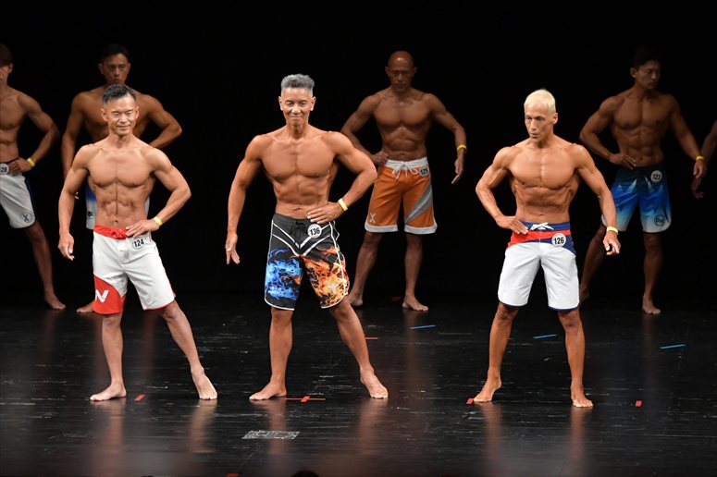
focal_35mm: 217
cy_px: 238
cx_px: 358
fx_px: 4320
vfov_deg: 6.3
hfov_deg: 9.5
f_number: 5.6
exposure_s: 1/400
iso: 3200
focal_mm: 145
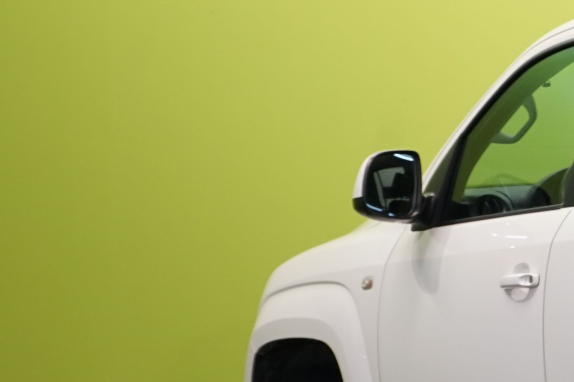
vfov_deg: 5.0
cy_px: 243
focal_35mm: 276
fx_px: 4399
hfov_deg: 7.2
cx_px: 1102
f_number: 6.3
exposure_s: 1/25
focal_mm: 70
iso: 320
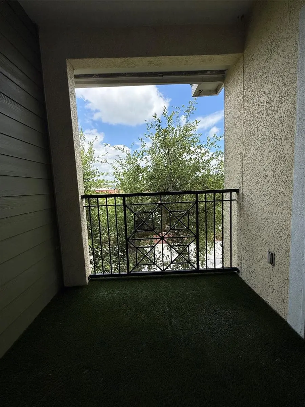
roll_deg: +2.8
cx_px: 152
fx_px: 164
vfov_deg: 102.1
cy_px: 204
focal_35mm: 14
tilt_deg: -2.7
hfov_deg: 85.7
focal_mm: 2.22
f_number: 2.2
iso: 50
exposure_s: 1/1125
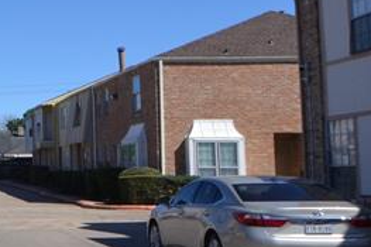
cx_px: -236
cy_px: 104
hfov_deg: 22.0
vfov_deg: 19.4
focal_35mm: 70
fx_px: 721
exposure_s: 1/250
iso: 100
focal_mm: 12
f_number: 8
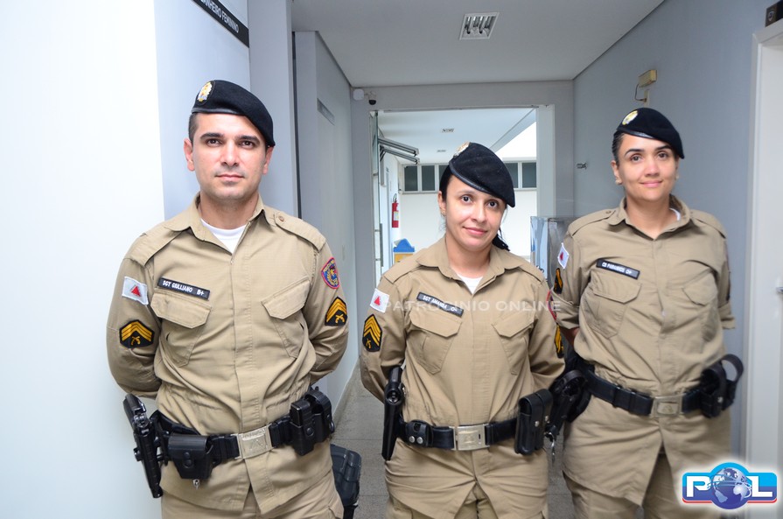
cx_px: 392
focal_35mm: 30
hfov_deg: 62.0
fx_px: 651
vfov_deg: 43.4
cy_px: 260
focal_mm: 20
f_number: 5
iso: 800
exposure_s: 1/160
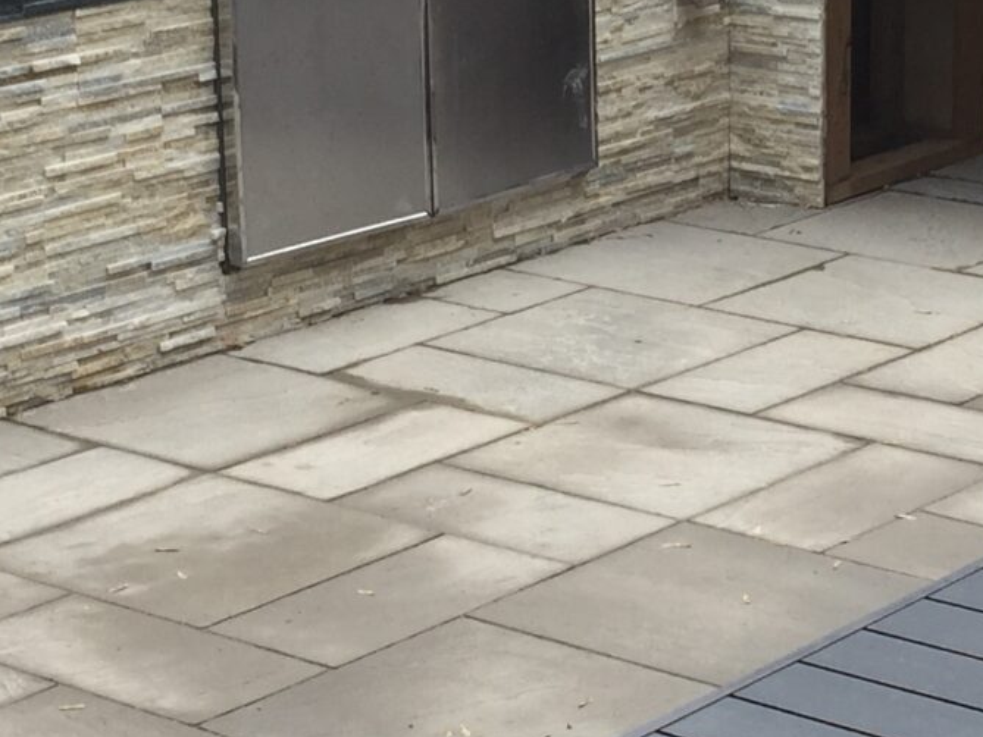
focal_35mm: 111
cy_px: 320
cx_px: 717
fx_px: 3153
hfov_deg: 17.6
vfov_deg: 13.3
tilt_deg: -15.6
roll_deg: +0.0
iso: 32
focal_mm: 4.15
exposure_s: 1/103
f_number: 2.2
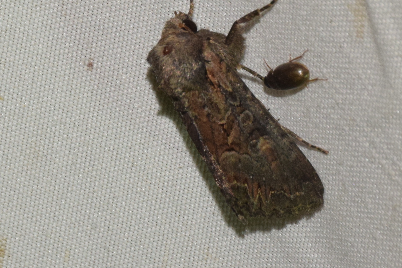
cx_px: 201
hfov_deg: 9.8
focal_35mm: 210
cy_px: 134
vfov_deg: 6.5
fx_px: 2345
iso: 1000
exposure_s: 1/160
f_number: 16
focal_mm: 140
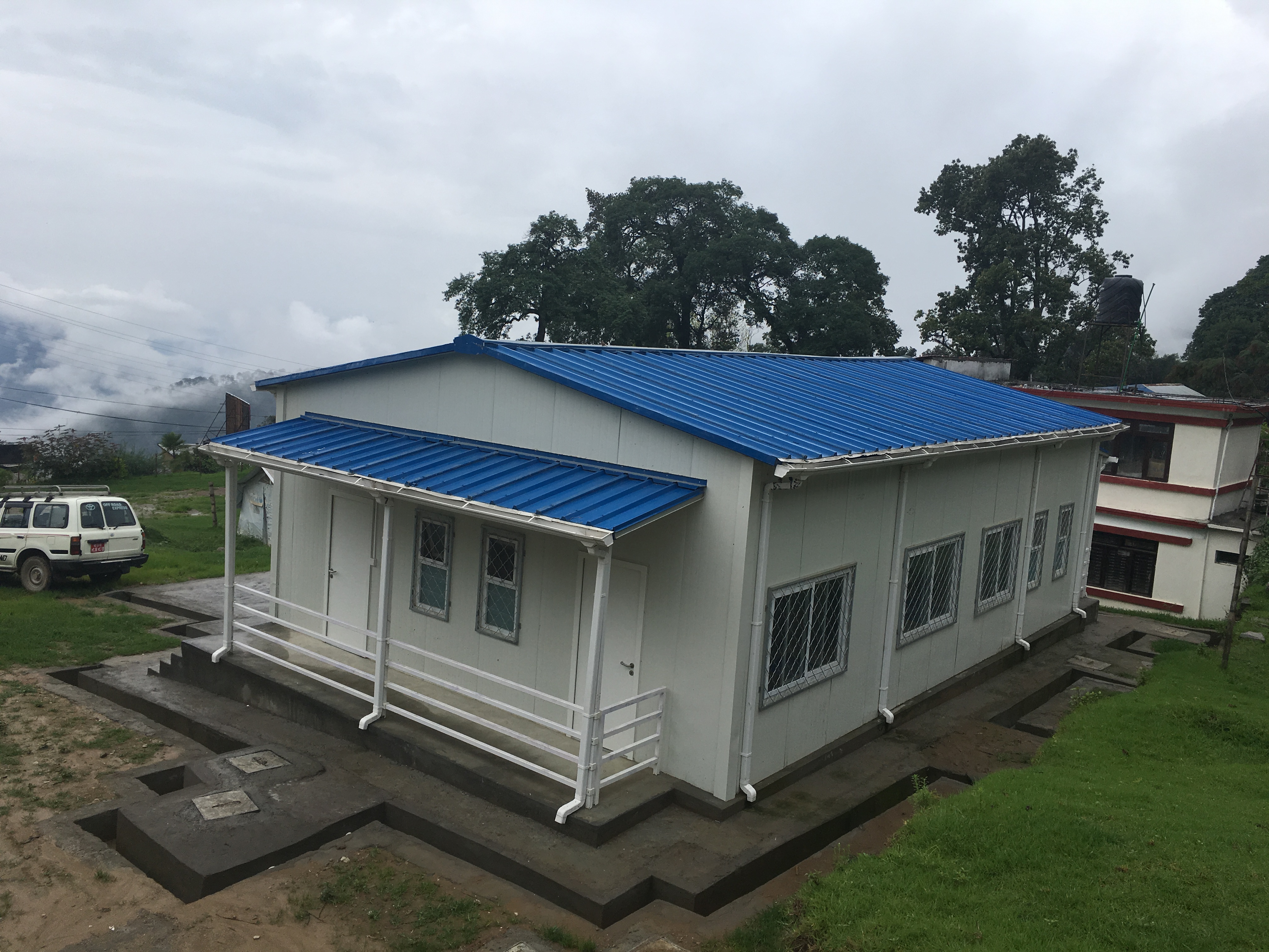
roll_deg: -4.6
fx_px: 1063
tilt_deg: -6.2
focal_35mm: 29
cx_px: 634
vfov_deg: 48.2
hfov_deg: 61.7
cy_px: 476
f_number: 2.2
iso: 25
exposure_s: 1/1148
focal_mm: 4.15
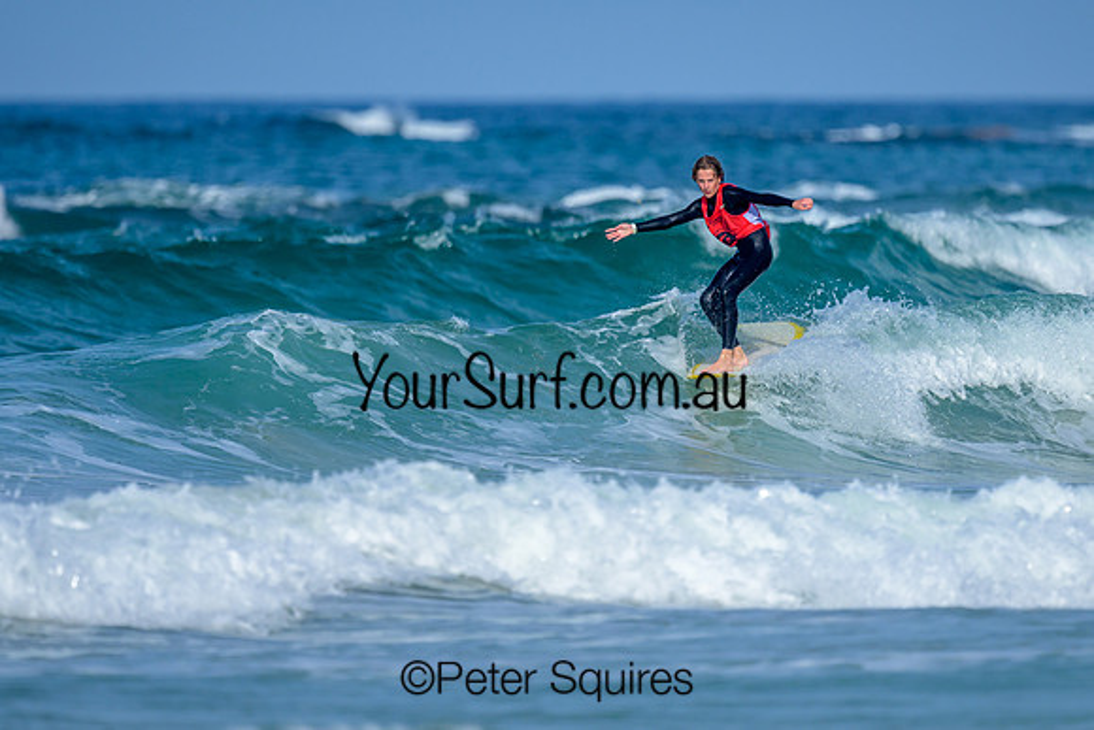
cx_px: 577
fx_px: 33433
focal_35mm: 1100
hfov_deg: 1.9
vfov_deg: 1.3
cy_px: 364
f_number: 6.3
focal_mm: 800
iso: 200
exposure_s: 1/2000
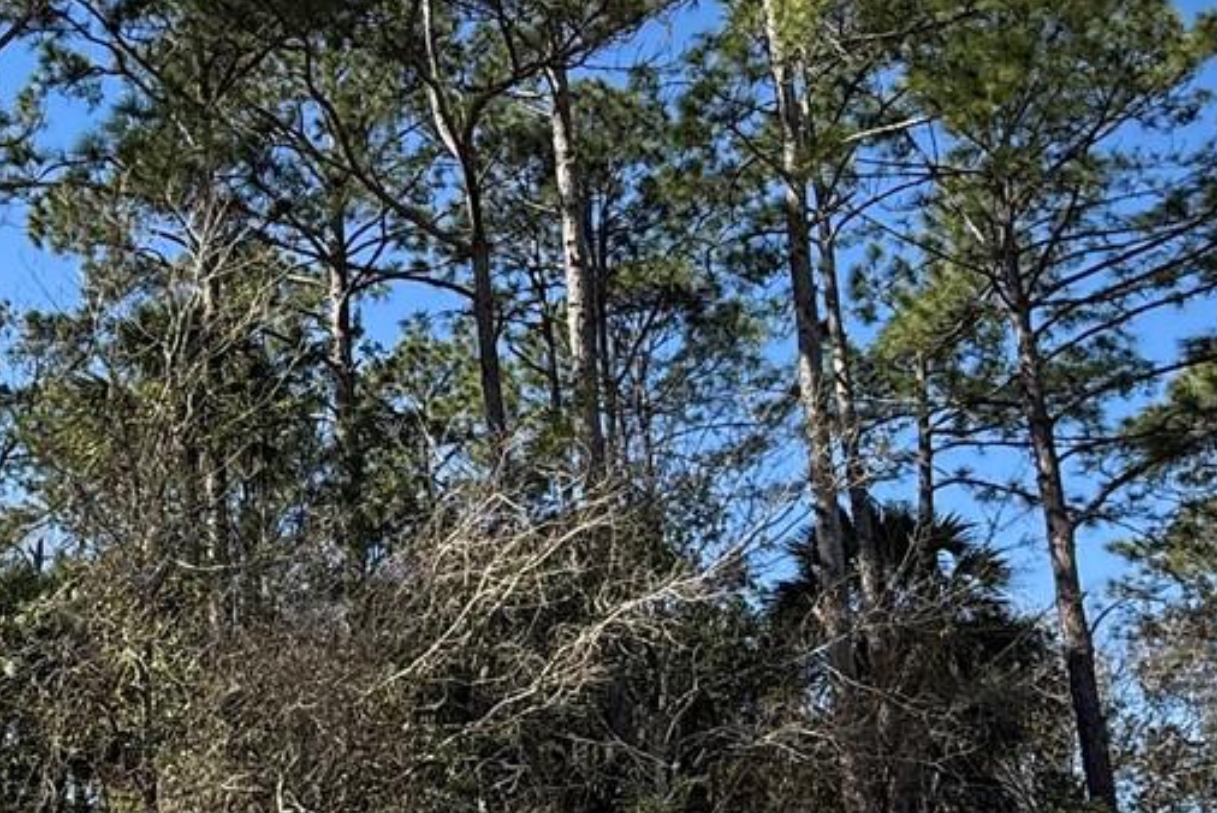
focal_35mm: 46
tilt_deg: +18.7
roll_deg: +0.1
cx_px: 241
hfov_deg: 40.9
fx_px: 1556
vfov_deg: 29.2
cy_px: 474
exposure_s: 1/664
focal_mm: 2.22
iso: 50
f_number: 2.2
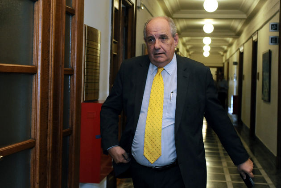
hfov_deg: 39.6
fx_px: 390
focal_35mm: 50
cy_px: 94
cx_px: 140
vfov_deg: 27.0
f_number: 4
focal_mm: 50
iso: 2000
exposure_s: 1/200
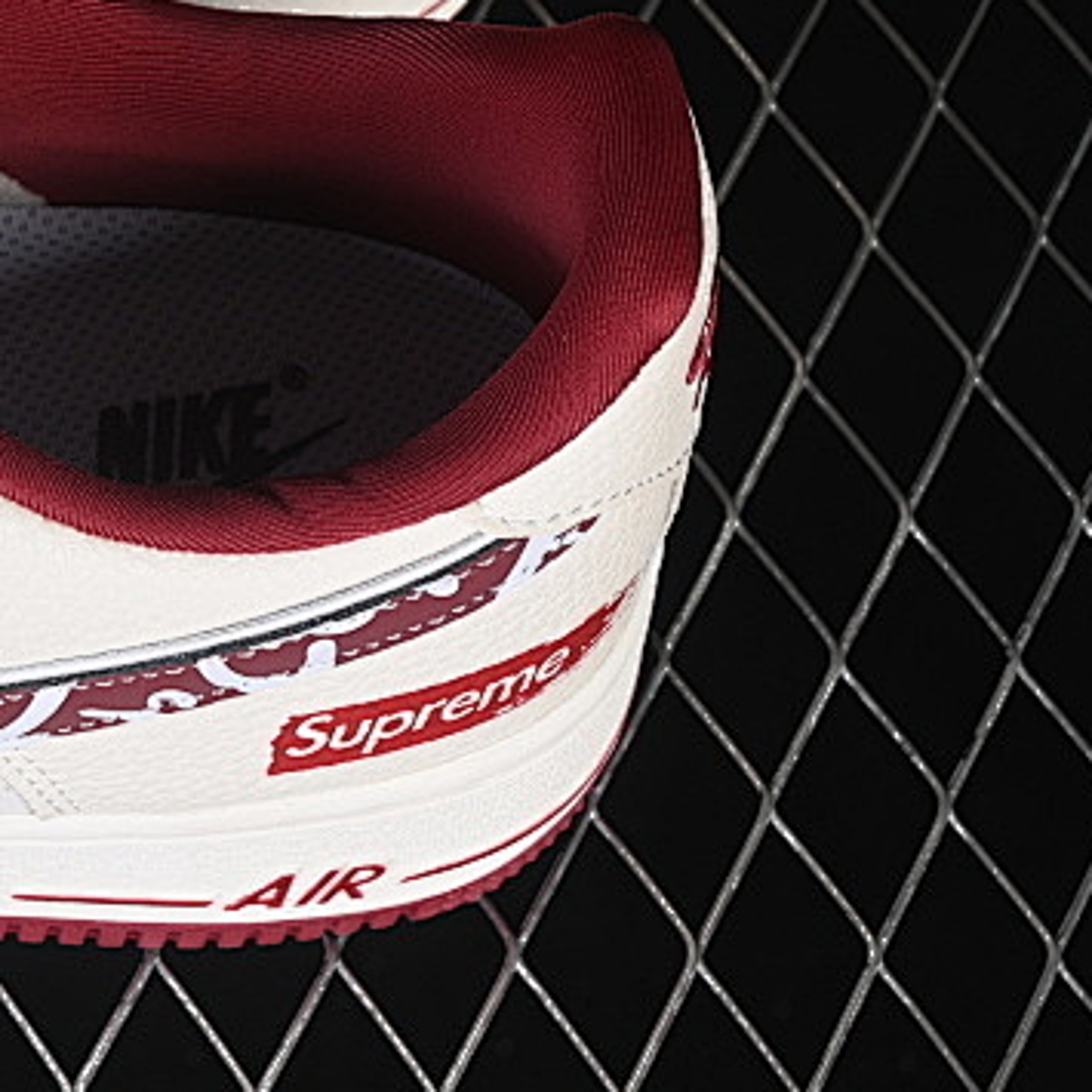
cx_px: -480
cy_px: 58
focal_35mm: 194
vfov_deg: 9.0
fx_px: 6924
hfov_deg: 8.8
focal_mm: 50
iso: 160
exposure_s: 1/80
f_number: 7.1
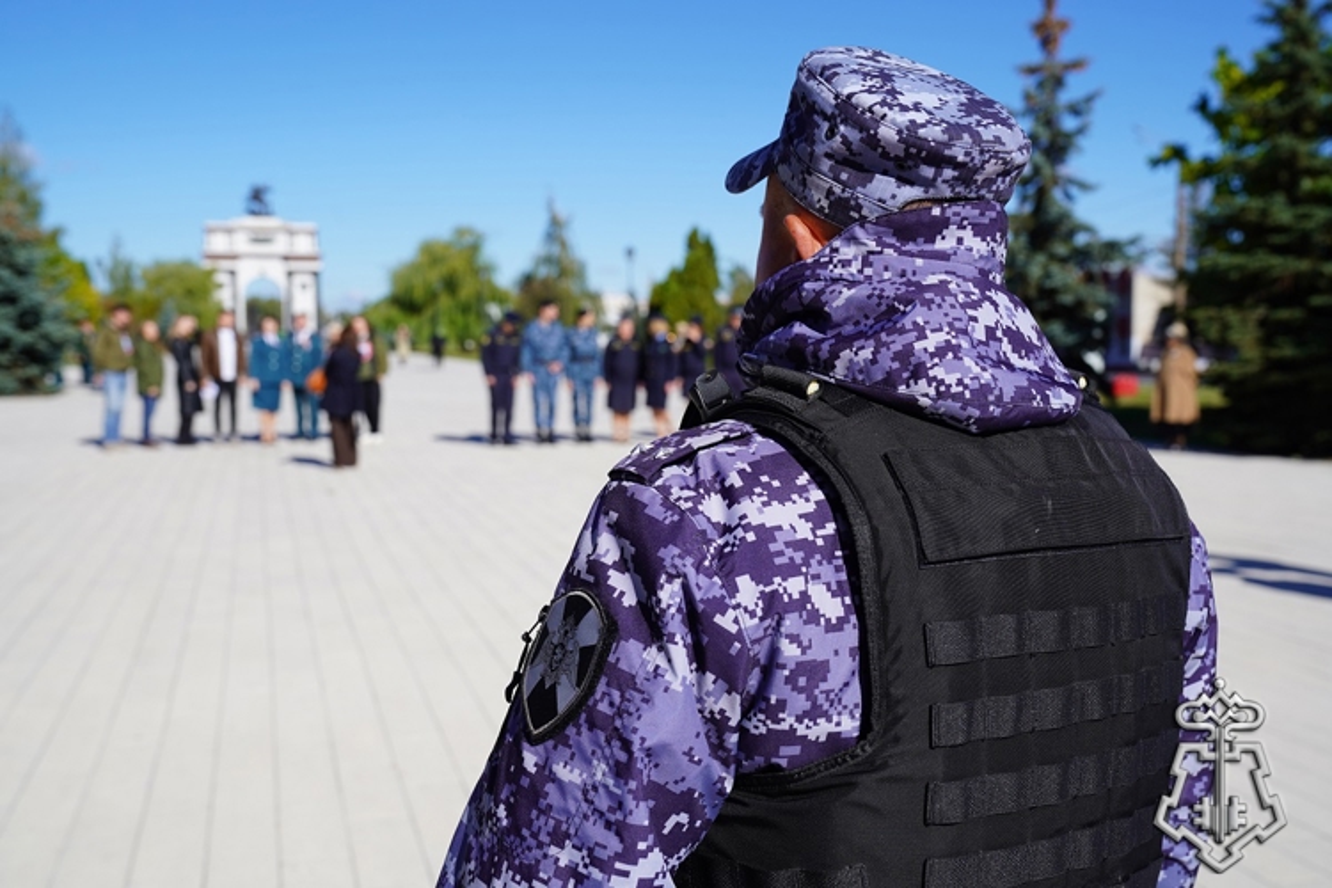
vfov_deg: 32.6
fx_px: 1517
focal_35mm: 41
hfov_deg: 47.4
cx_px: 666
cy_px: 444
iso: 100
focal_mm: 41
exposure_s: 1/640
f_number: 5
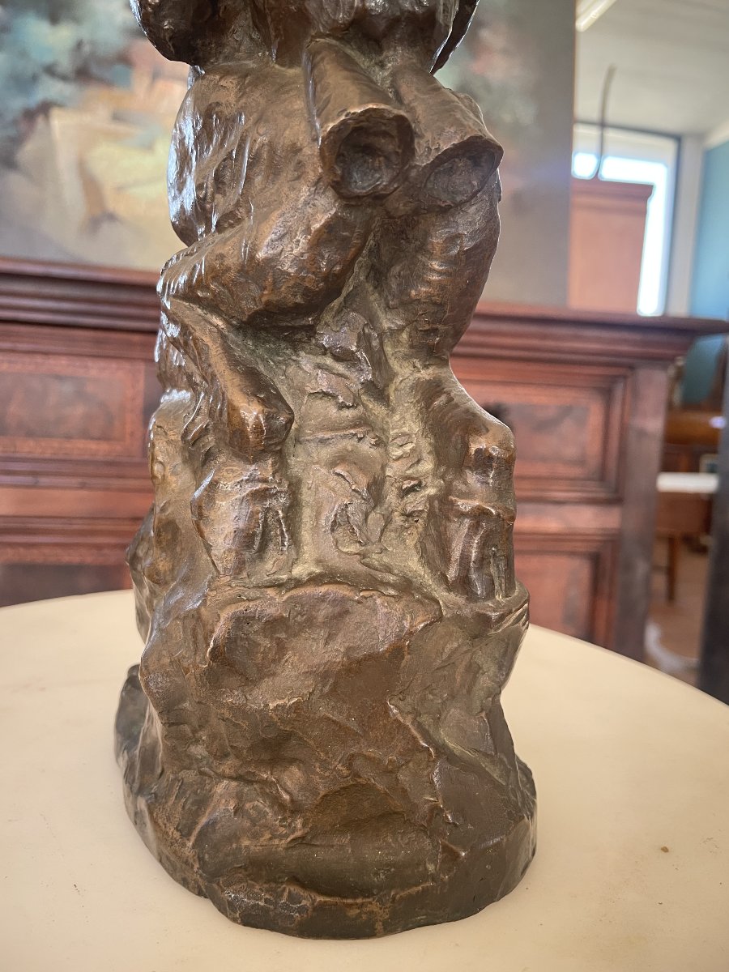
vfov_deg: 67.3
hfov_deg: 53.1
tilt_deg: -6.1
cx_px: 364
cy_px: 486
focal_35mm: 26
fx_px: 730
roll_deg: -2.9
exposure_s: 1/94
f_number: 1.6
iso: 125
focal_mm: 4.2
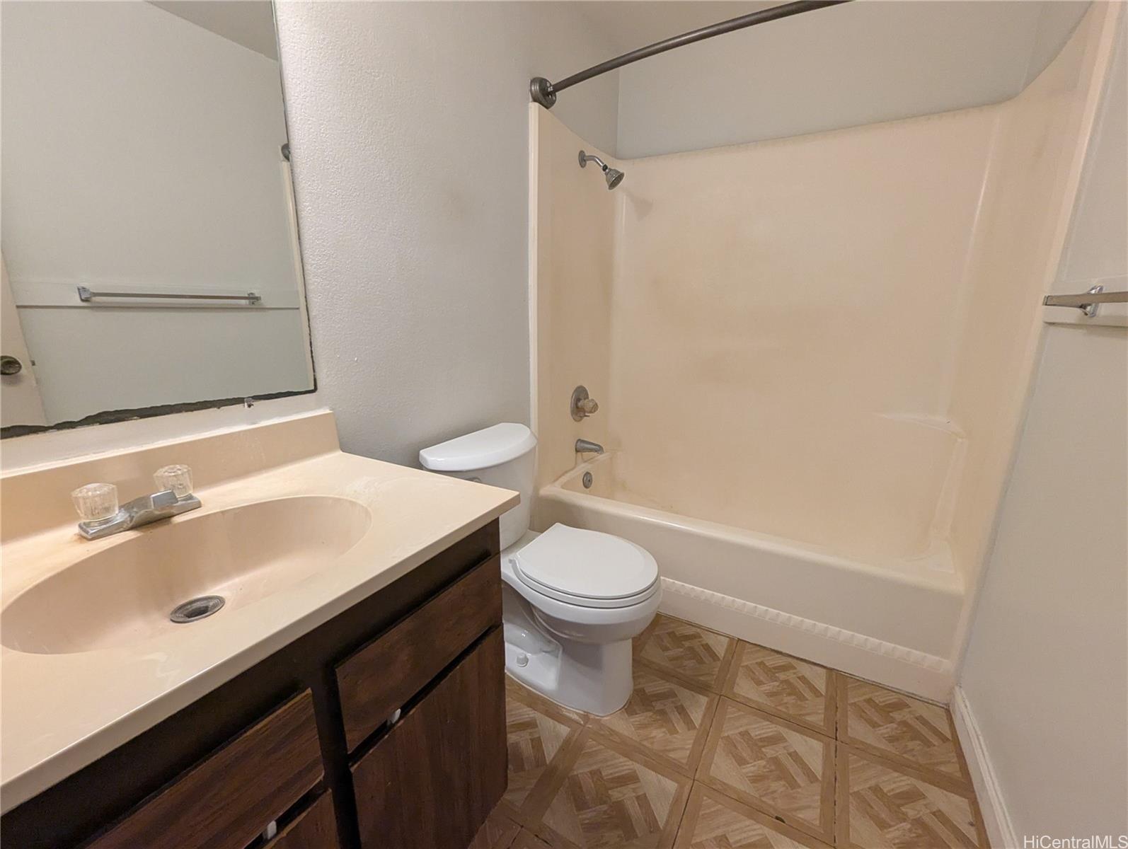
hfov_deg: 106.1
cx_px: 564
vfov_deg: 90.1
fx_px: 424
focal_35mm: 13
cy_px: 424
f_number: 2.2
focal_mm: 1.95
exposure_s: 1/60
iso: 309
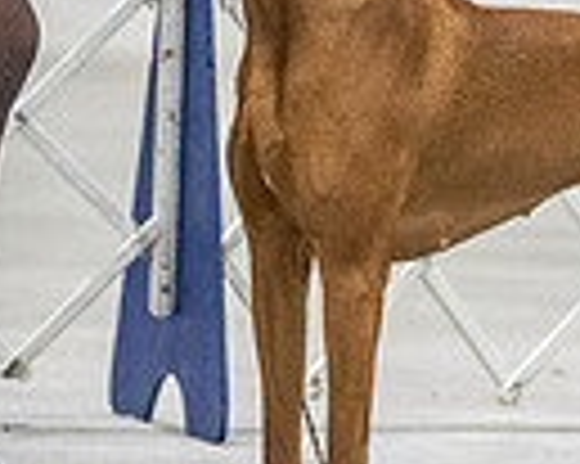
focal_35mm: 580
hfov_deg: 3.3
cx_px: 366
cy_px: -248
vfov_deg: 2.7
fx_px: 9949
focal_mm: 118
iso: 6400
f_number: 3.2
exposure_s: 1/400
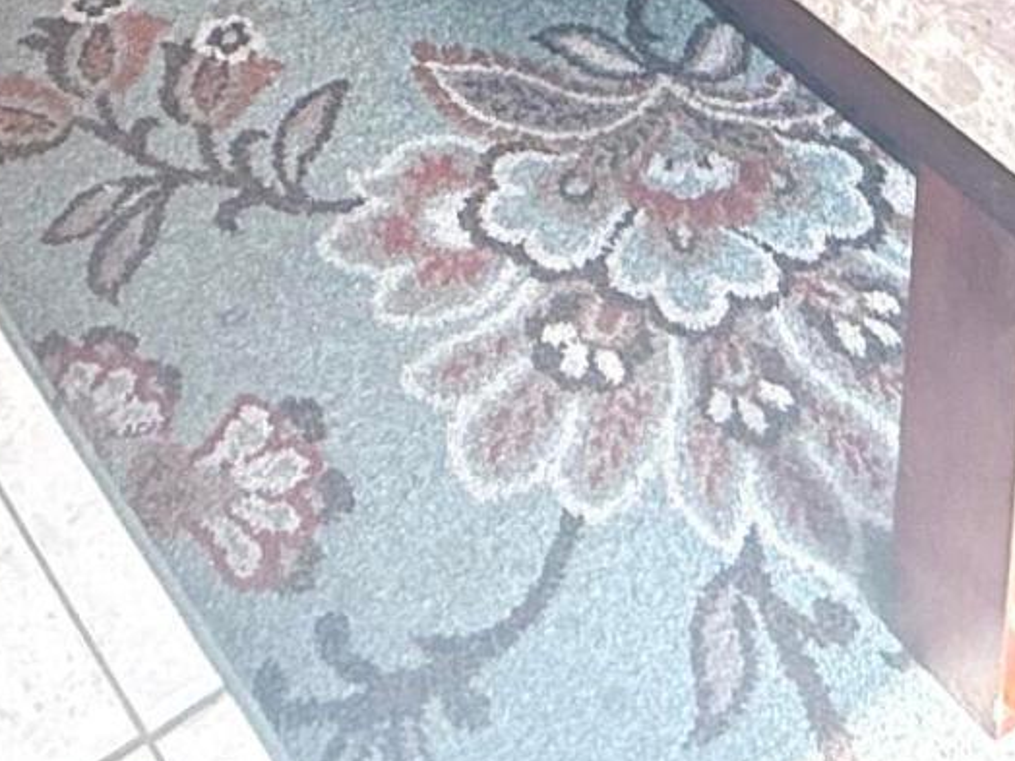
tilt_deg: -9.7
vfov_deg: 13.3
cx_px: 312
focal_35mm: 77
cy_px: -1150
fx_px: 2258
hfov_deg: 25.2
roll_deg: -0.1
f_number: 2.2
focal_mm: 2.22
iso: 80
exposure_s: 1/120
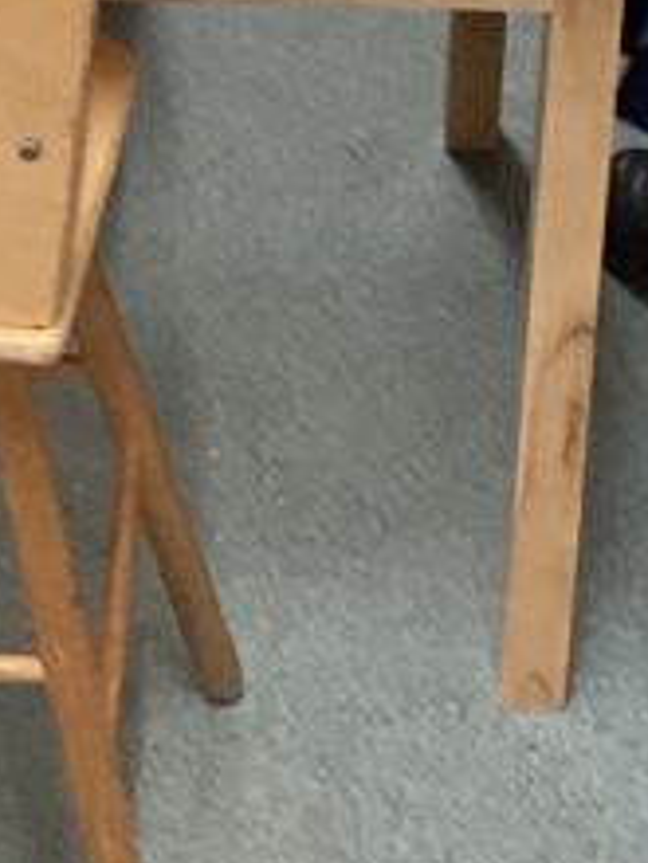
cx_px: 61
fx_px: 4268
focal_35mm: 171
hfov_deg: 8.6
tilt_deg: -28.5
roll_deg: -0.9
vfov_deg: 11.1
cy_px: -402
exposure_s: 1/50
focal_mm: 3.3
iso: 250
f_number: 2.4
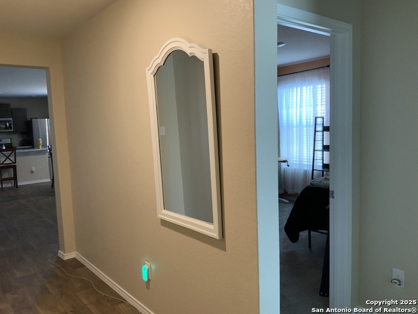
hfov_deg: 61.7
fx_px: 350
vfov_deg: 48.2
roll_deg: +3.4
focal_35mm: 29
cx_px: 209
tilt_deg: -6.0
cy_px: 157
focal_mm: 3
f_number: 1.8
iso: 200
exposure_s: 1/60
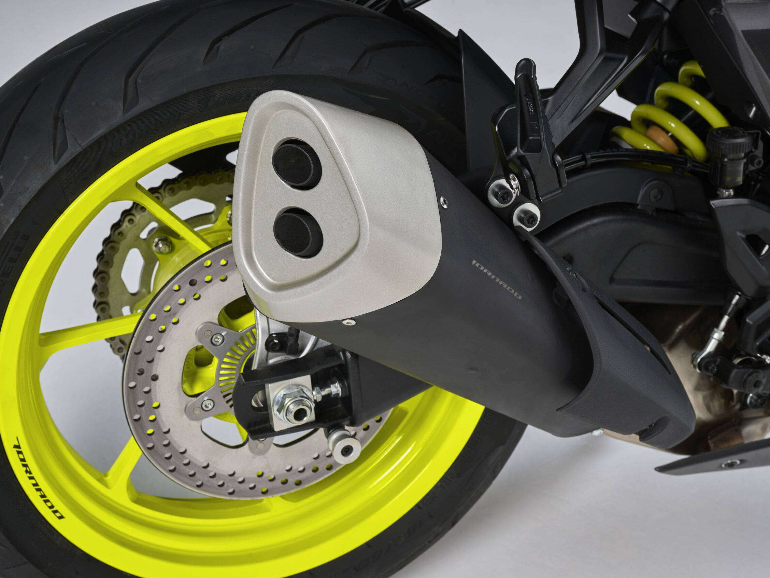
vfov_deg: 24.4
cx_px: 401
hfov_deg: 32.2
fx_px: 1335
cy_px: 291
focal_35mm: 60
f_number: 11
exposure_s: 1/100
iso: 125
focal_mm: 55
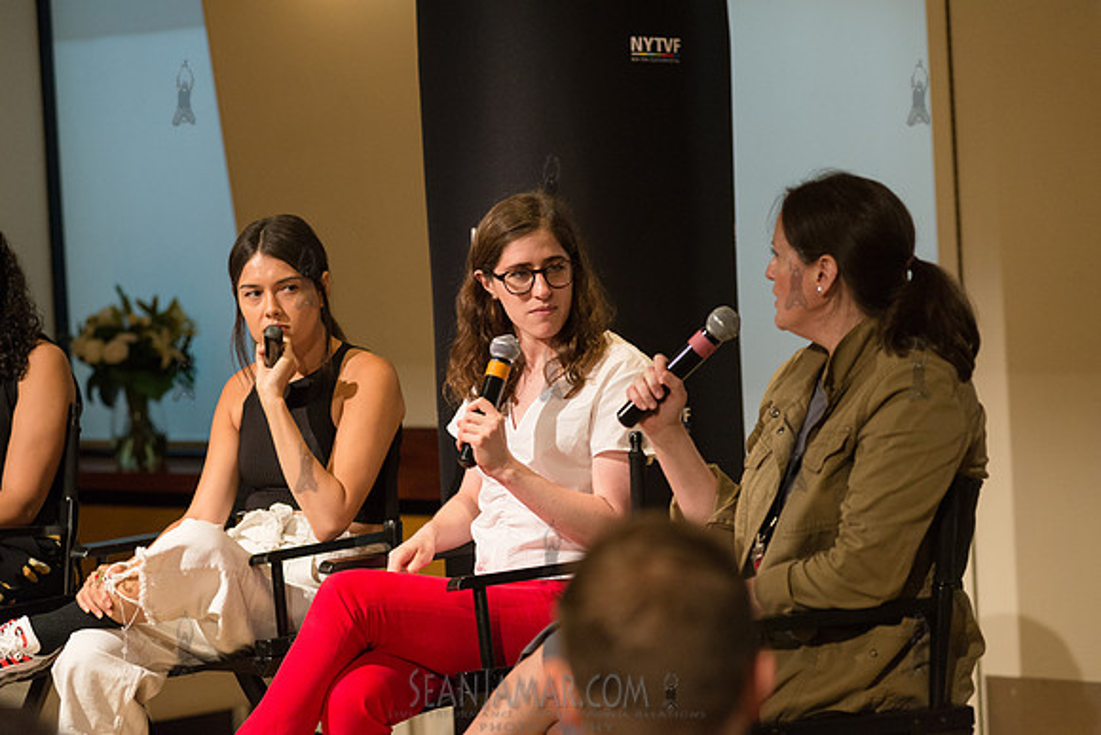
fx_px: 3671
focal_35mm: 120
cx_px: 550
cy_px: 368
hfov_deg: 17.1
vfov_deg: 11.4
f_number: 4
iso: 2500
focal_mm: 120
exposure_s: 1/320
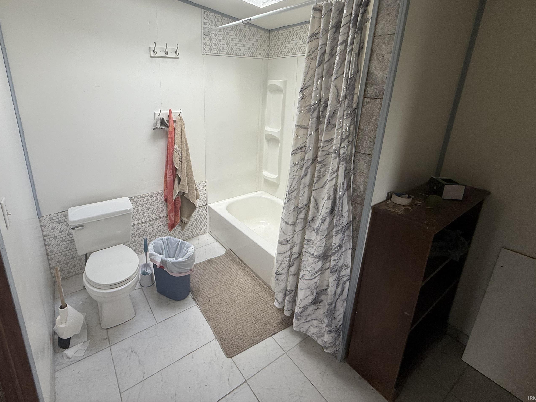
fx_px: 263
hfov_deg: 90.1
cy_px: 159
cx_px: 219
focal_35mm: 17
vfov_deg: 73.8
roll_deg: +0.1
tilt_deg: -14.9
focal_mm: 2.22
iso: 50
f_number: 2.2
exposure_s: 1/99
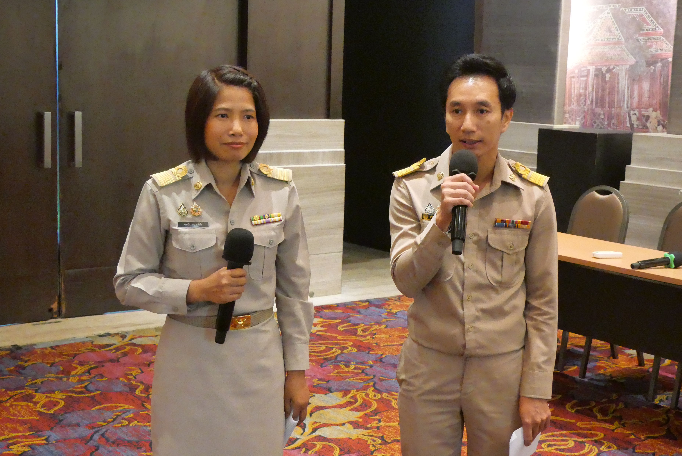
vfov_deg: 26.5
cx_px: 341
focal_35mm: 51
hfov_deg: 38.9
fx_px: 967
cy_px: 228
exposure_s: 1/125
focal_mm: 25
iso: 10000
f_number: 5.6
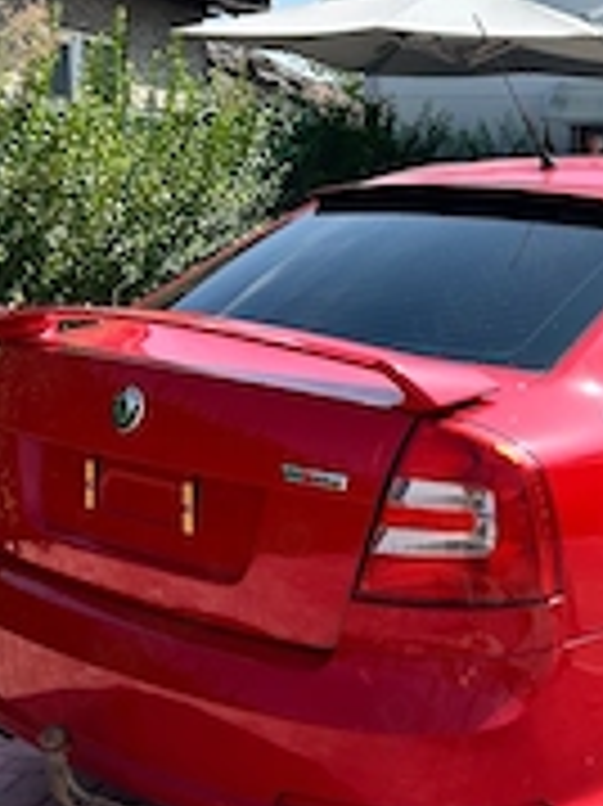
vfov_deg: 33.2
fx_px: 1349
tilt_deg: -6.4
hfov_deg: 24.1
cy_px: 329
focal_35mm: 58
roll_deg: +0.1
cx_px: 608
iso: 50
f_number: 1.5
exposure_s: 1/3831
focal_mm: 5.7
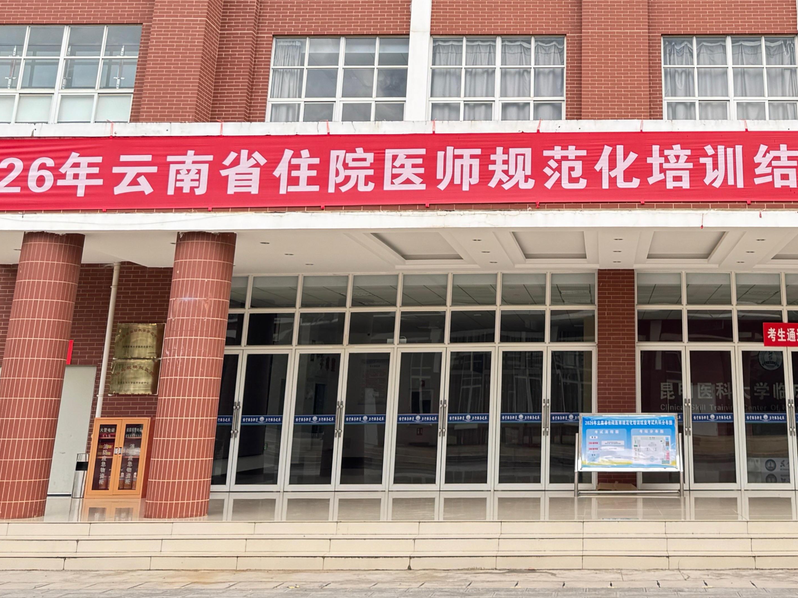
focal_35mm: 48
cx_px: 603
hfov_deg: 38.6
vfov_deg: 28.8
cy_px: 35
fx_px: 1107
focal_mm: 6.76
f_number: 1.78
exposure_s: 1/280
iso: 80
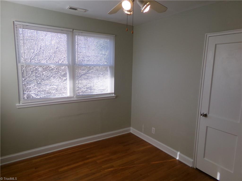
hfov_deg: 71.6
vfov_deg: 56.8
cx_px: 121
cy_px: 90
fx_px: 168
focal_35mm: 24
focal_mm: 4.3
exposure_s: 1/120
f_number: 3.7
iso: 100
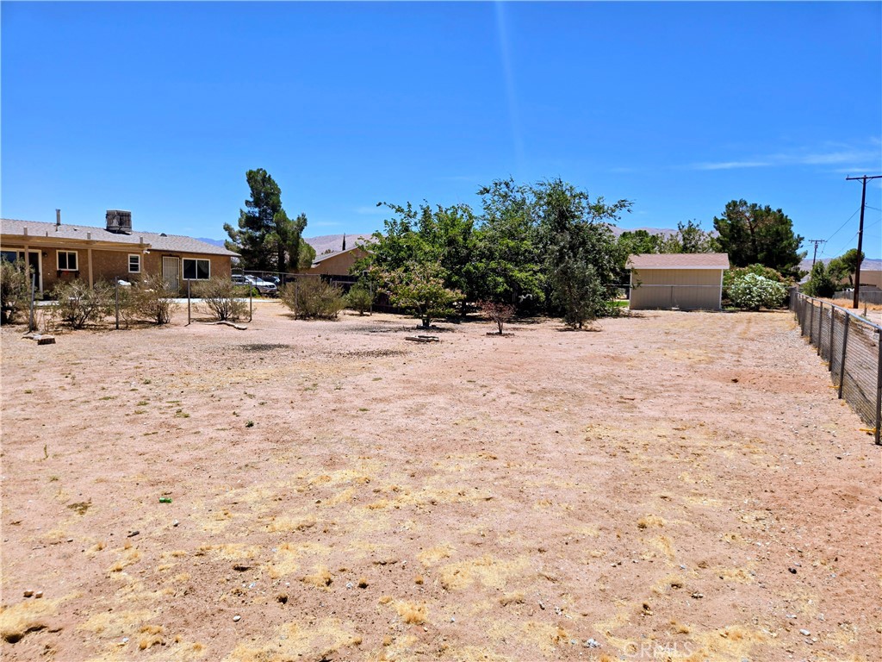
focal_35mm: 23
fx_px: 586
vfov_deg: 58.9
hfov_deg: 73.9
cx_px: 441
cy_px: 331
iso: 25
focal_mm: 5.4
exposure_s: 1/2327
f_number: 1.8
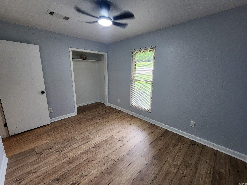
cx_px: 124
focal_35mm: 13
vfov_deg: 89.9
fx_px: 93
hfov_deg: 106.2
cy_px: 92
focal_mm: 2.2
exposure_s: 1/60
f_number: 2.2
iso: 200
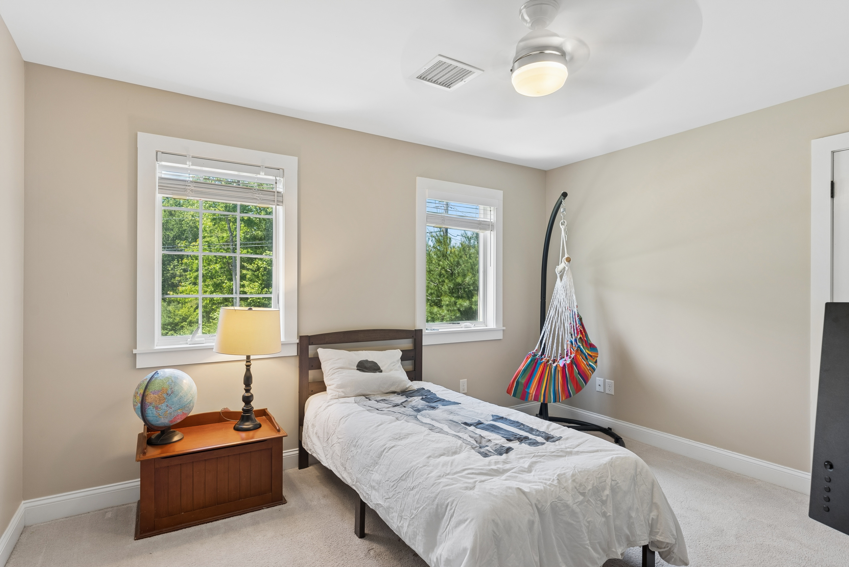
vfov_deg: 67.5
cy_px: 284
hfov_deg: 90.0
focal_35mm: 18
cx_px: 424
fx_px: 425
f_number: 7.1
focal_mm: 18
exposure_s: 1/10
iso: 320
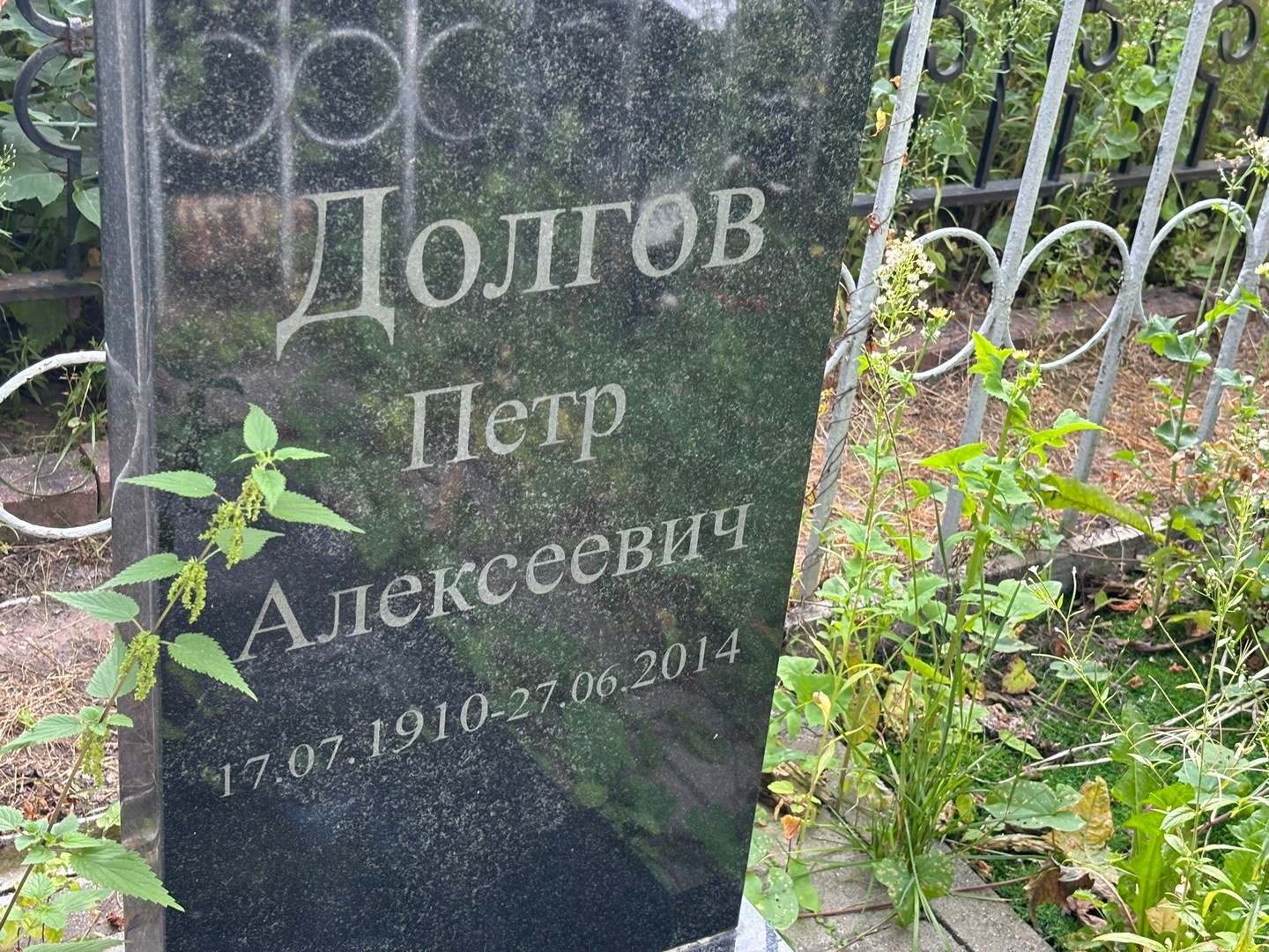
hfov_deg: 36.8
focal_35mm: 52
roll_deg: -8.6
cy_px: 476
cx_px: 634
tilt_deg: -27.6
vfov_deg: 28.0
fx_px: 1906
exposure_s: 1/94
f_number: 1.6
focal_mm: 5.96
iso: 50
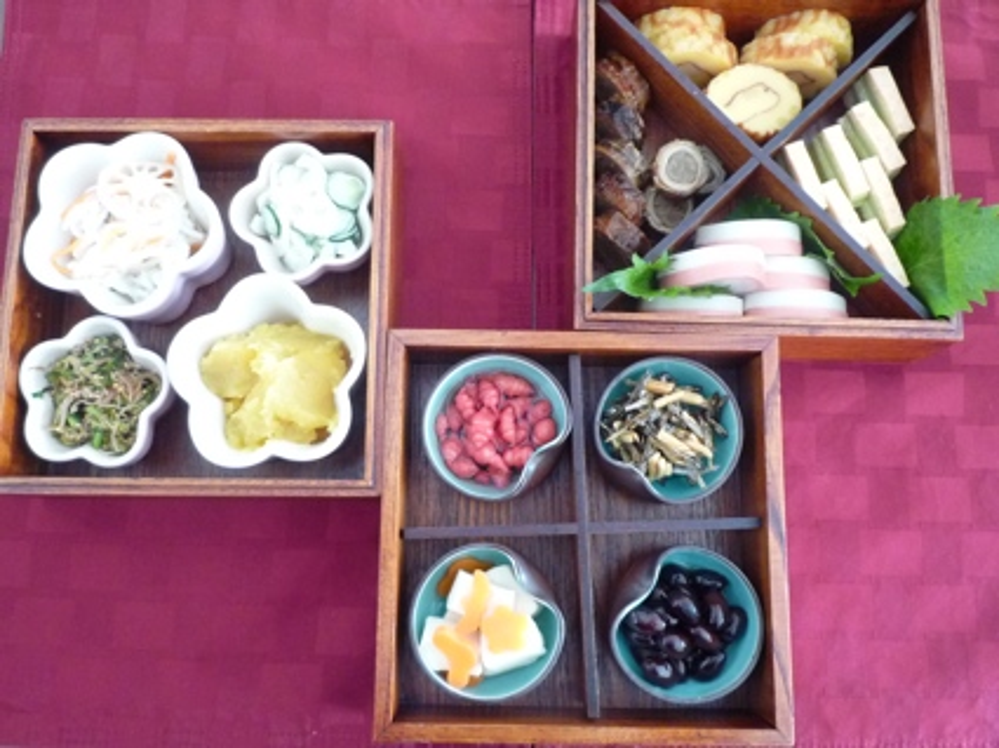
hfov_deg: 58.4
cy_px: 374
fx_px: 894
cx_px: 500
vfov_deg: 45.4
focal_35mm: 31
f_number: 2.8
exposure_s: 1/25
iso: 400
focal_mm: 4.4
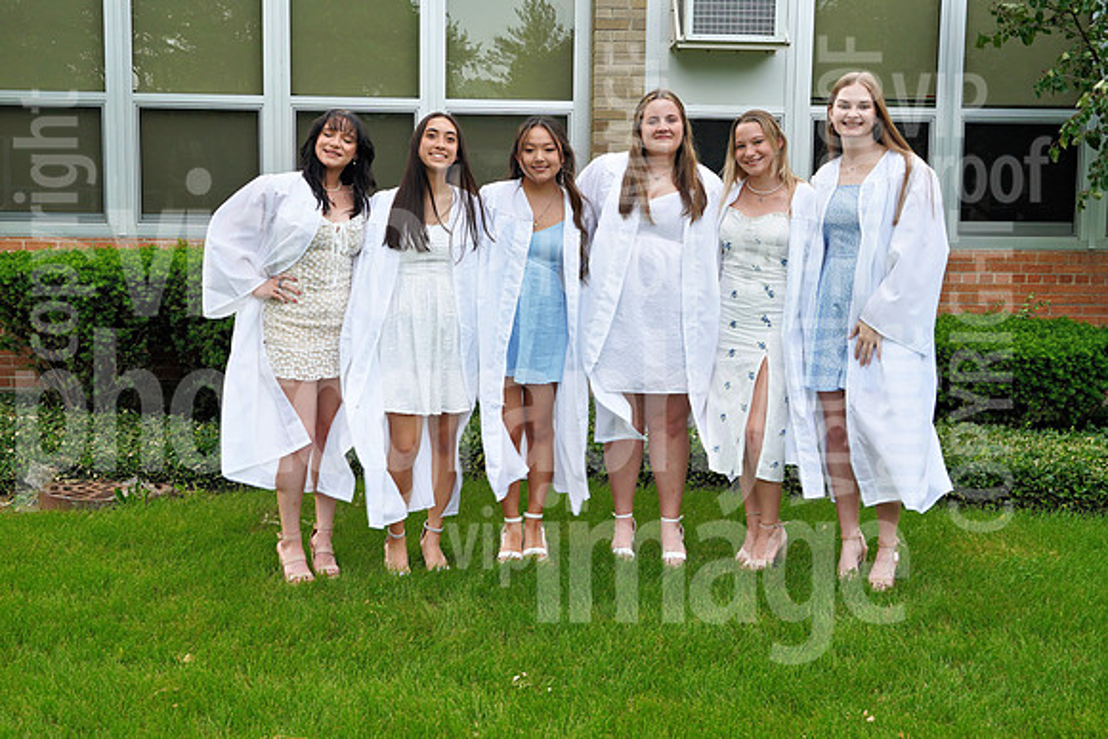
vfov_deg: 28.1
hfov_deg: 41.1
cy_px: 370
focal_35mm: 48
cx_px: 554
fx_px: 1478
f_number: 7.1
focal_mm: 32
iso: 200
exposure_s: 1/100
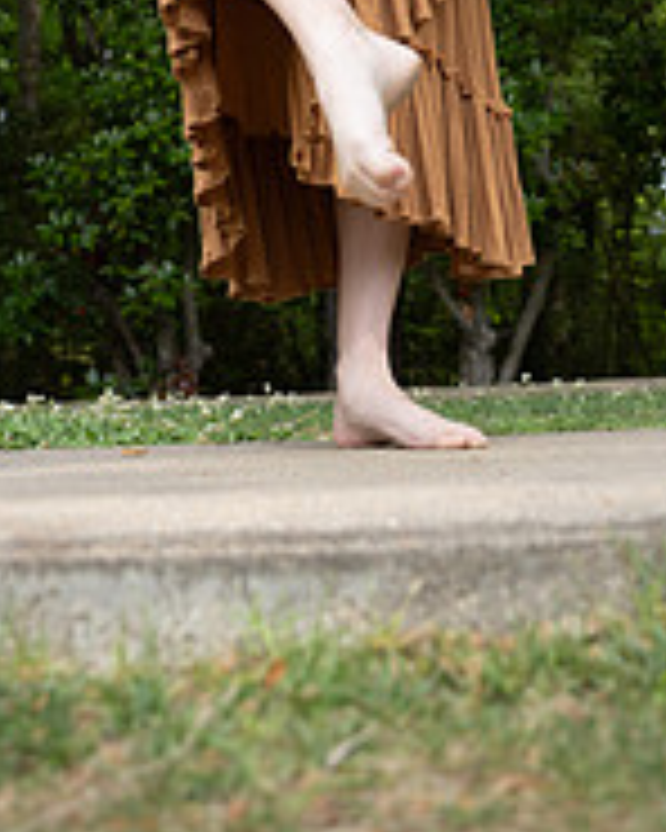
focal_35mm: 64
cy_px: -166
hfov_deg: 23.8
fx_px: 1577
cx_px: 400
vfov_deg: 26.3
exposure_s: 1/500
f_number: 3.2
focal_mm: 28
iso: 200
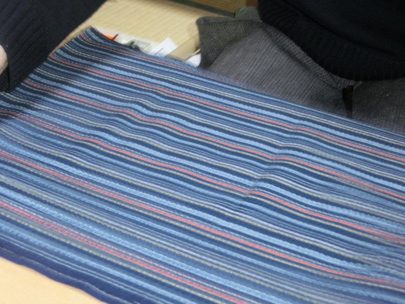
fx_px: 667
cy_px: 152
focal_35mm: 57
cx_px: 202
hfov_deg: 33.8
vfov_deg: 25.7
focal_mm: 10.11
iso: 400
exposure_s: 1/10
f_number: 4.5
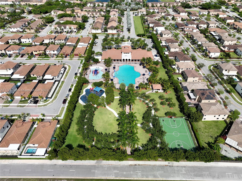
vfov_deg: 56.8
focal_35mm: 24
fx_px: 168
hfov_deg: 71.6
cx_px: 121
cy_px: 90
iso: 100
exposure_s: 1/2500
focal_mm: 12.29
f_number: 2.8
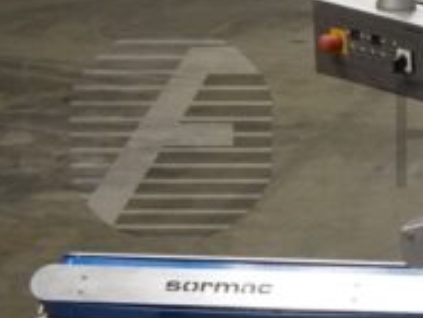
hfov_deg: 6.2
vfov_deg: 4.9
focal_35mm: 303
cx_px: 1034
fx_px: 3705
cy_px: 202
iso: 400
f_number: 4.5
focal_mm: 8.94
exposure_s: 1/60
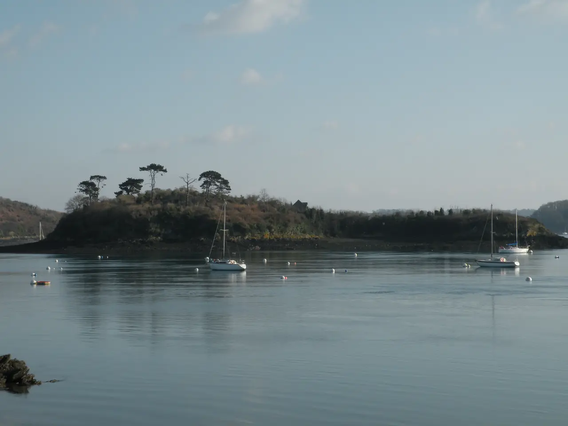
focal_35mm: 84
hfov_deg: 23.3
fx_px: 1378
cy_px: 213
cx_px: 284
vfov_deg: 17.6
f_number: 8
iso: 64
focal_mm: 14.9
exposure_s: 1/246
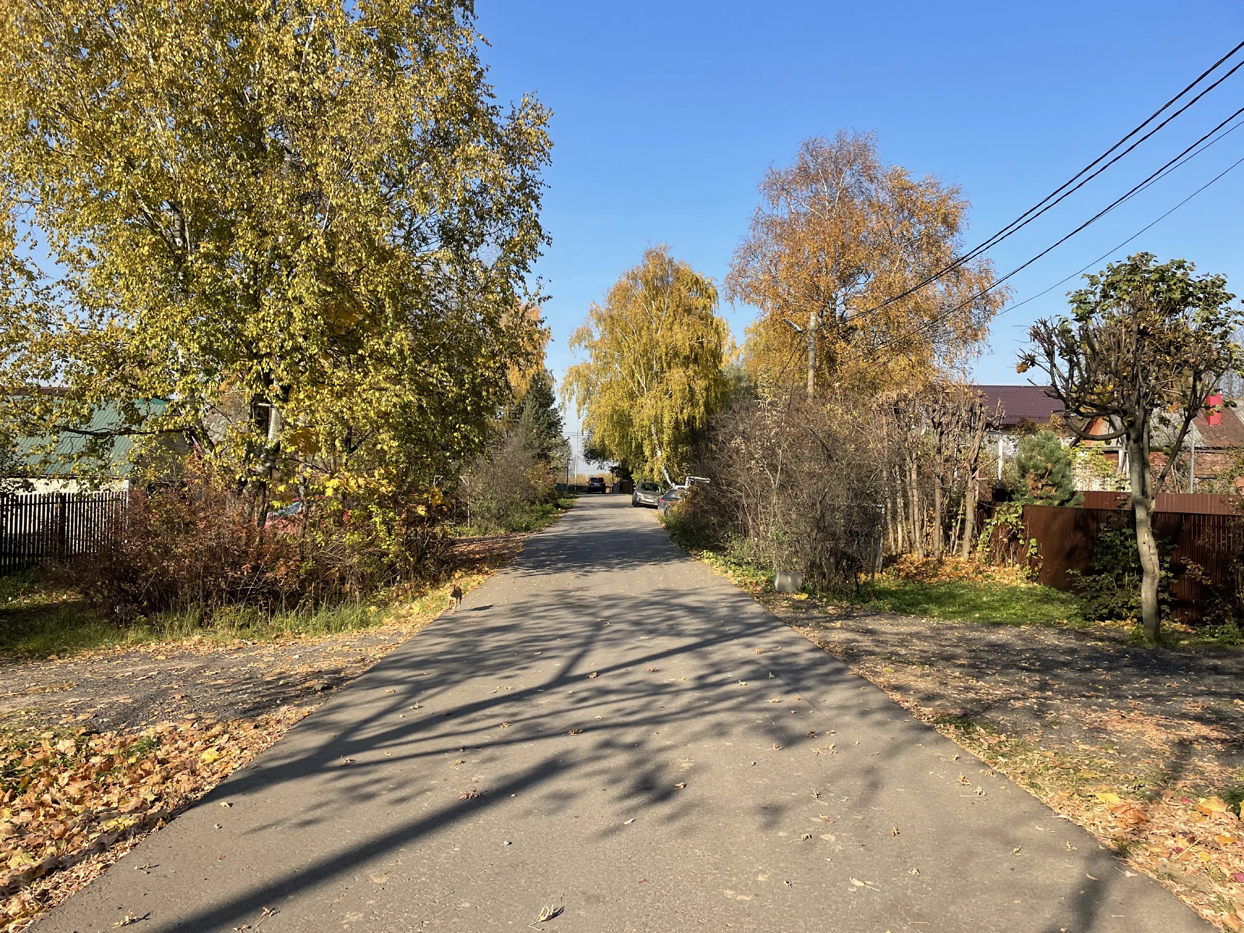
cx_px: 622
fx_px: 934
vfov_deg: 53.1
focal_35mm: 26
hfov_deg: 67.3
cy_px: 466
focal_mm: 4.2
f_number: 1.6
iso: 32
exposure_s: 1/1916
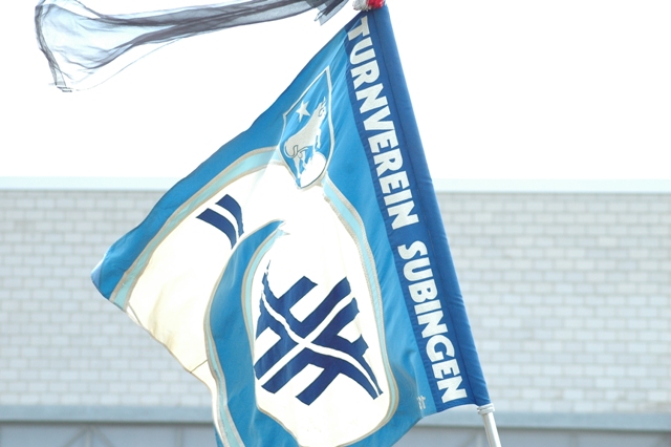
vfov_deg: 7.5
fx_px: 3409
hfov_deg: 11.2
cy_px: 224
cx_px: 336
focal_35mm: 183
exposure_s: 1/500
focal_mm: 122
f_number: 5.6
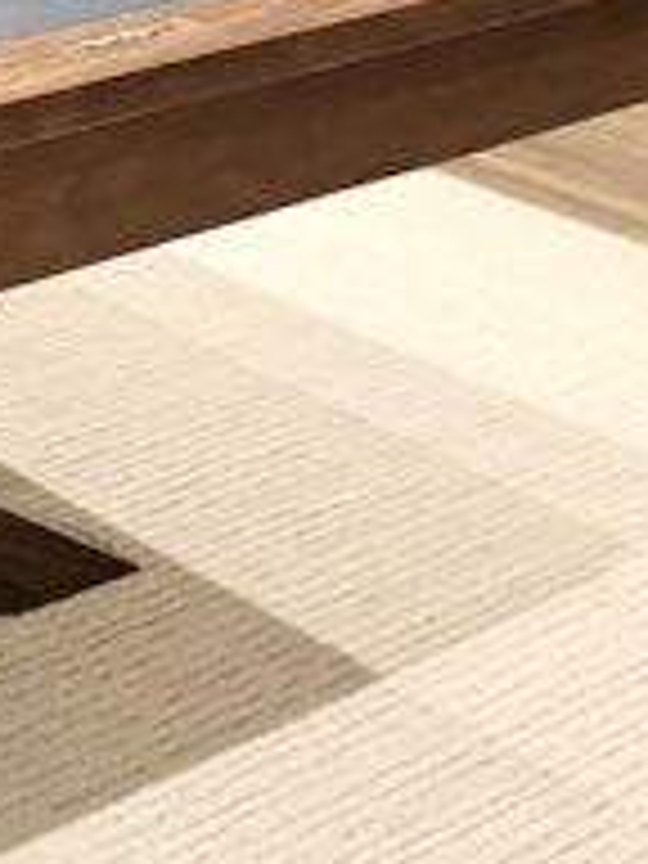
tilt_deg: -15.4
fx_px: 2496
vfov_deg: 19.0
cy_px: -36
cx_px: -405
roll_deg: -1.0
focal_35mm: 100
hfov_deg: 13.7
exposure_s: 1/60
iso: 500
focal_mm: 6.76
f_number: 1.78
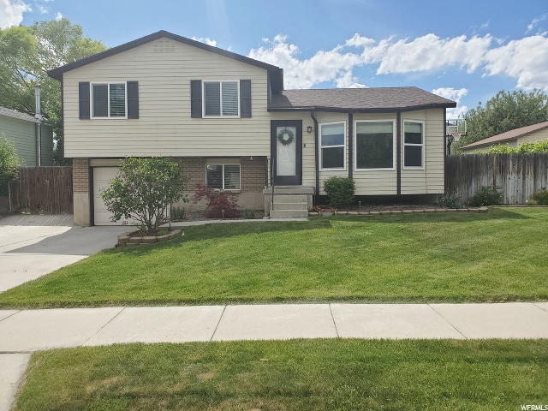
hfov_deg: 67.3
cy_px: 206
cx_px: 274
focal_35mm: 26
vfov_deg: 53.1
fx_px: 412
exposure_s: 1/1755
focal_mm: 4.3
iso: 50
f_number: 2.4
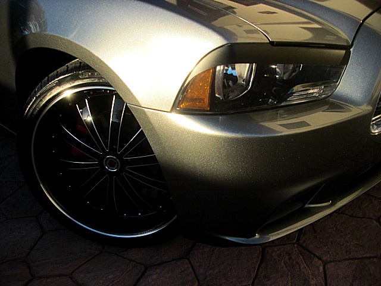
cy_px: 143
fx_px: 396
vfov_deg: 39.7
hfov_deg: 51.4
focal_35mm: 36
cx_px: 190
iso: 50
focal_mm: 6.3
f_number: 2.8
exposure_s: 1/400
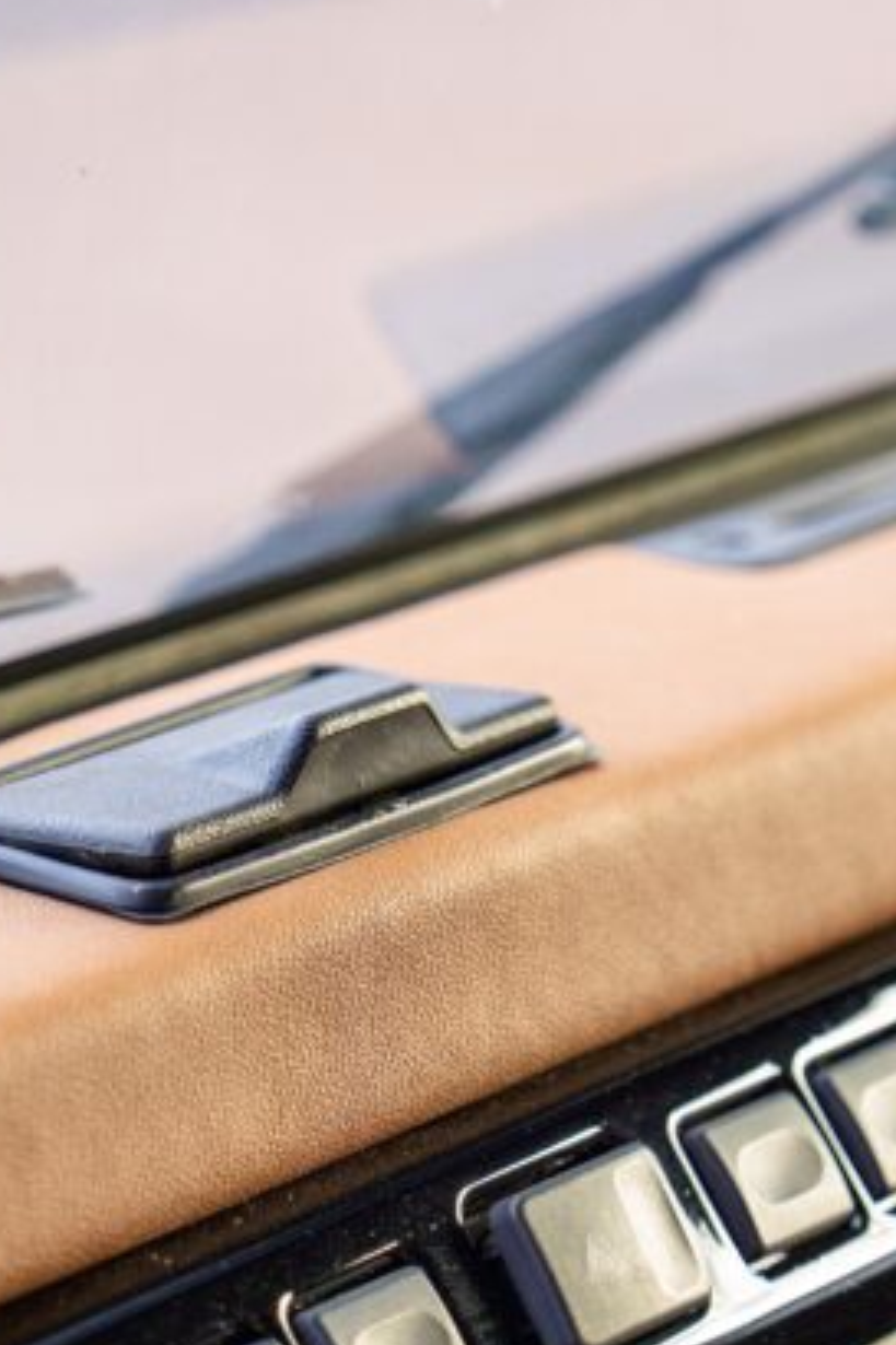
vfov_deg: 11.7
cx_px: 322
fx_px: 6538
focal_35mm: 175
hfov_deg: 7.8
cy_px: 858
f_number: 2.8
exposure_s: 1/200
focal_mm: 70
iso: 640
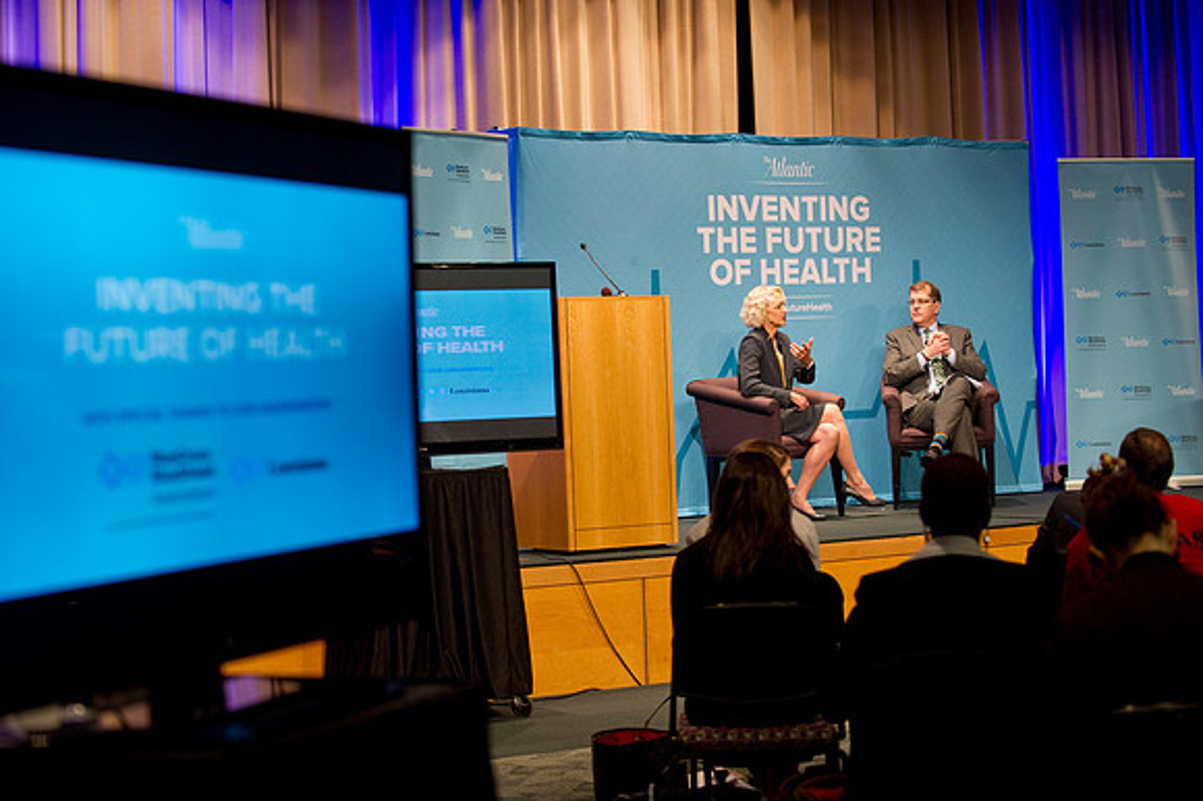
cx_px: 602
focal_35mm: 70
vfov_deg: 19.4
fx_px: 2338
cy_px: 400
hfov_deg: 28.9
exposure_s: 1/200
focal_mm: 70
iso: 2500
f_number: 3.2
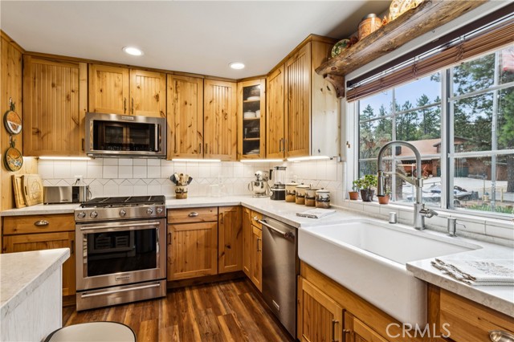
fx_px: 245
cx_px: 257
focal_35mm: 17
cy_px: 171
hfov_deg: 92.6
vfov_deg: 69.8
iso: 100
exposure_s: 1/4
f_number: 13
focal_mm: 17.2
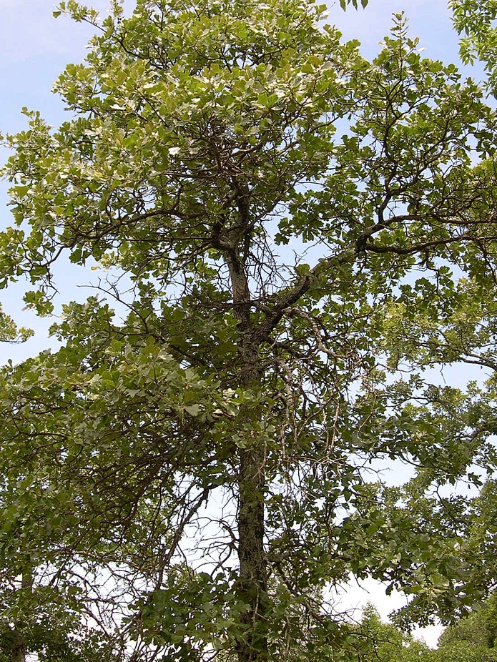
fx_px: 804
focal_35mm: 42
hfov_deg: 34.4
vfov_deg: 44.8
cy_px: 309
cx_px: 245
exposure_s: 1/537
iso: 100
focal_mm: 8
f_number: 2.8
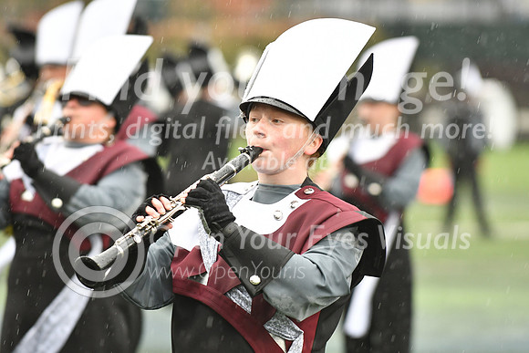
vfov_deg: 4.6
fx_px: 4409
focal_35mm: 300
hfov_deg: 6.9
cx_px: 264
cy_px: 176
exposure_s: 1/400
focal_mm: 200
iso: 1000
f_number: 4
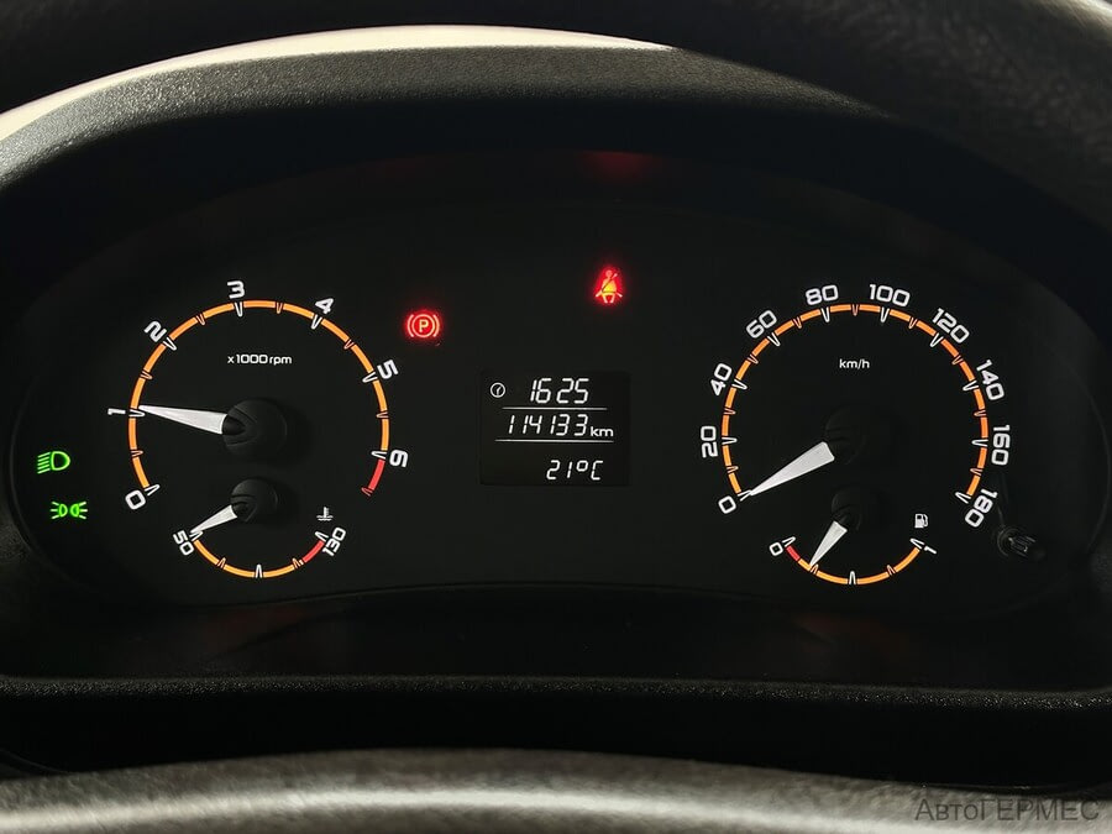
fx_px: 1542
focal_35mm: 48
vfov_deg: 30.3
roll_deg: -0.5
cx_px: 556
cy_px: 417
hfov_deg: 39.7
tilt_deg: -18.7
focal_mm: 6.86
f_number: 1.78
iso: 250
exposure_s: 1/33
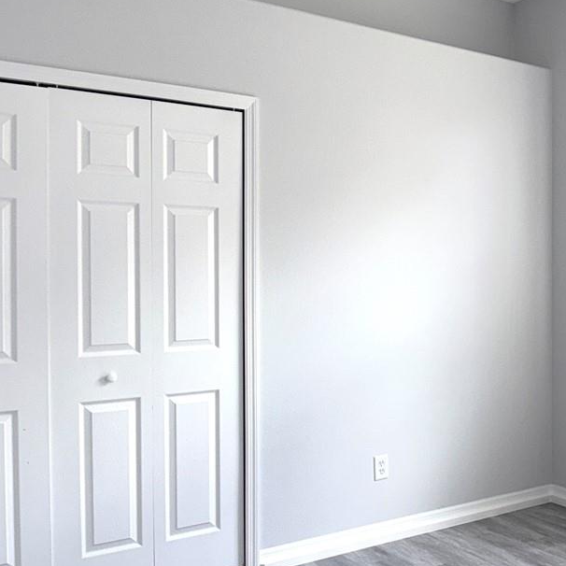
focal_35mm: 56
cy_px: 278
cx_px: 477
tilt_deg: +0.0
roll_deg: +0.1
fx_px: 1036
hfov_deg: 29.6
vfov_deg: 30.6
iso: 80
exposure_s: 1/551
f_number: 1.78
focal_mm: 6.76
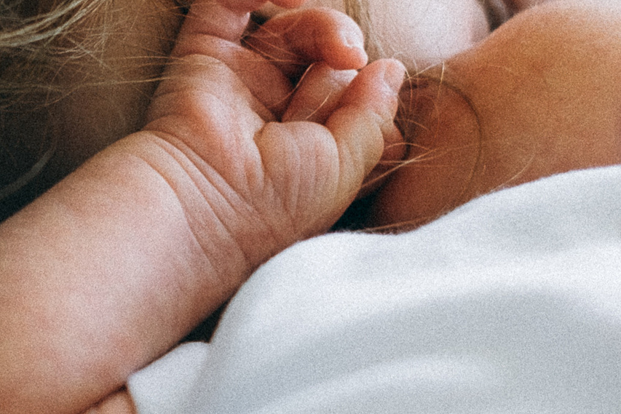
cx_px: 12
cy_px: 180
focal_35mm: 159
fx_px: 2743
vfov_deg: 8.6
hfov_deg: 12.8
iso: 250
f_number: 2
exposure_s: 1/250
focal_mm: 35
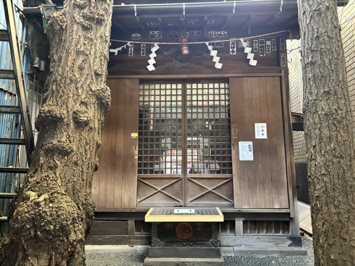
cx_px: 178
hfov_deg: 67.3
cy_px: 133
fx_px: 267
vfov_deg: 53.1
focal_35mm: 26
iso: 320
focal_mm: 5.96
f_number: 1.6
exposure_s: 1/50
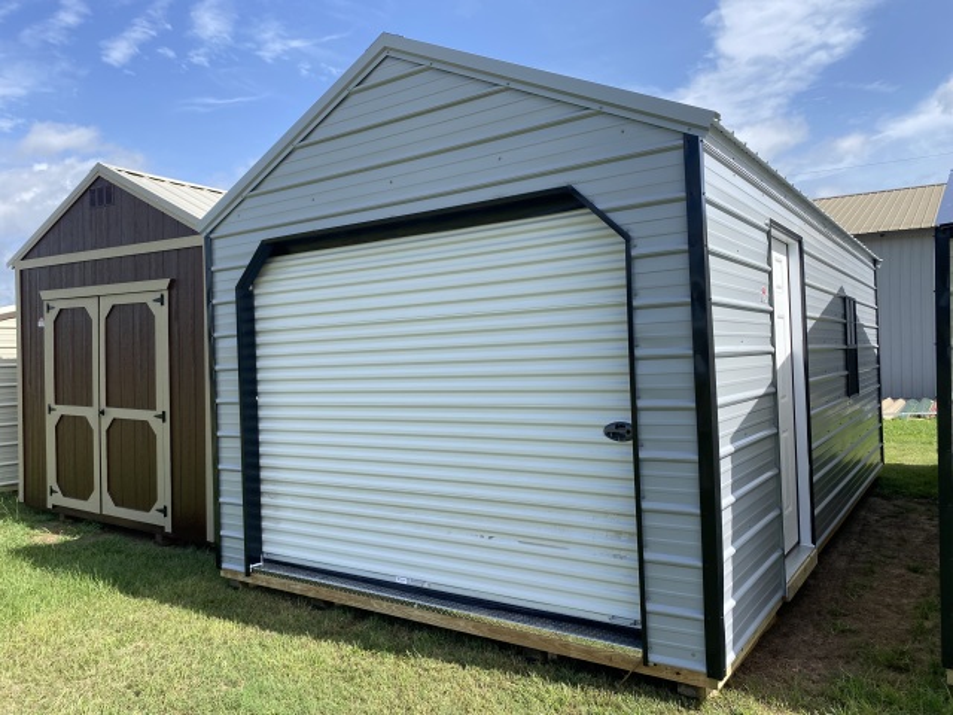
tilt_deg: +0.9
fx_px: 716
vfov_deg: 53.1
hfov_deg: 67.3
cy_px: 358
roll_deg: -0.6
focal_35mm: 26
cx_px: 476
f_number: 1.8
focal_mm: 4.25
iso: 32
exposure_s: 1/1996
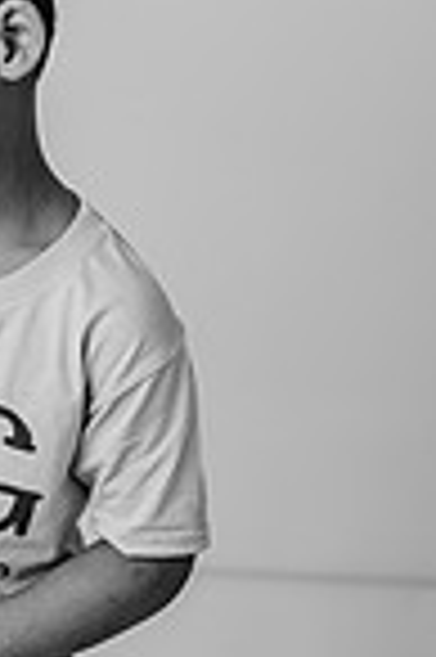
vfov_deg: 13.3
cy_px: 207
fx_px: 2804
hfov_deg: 8.8
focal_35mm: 154
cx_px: -117
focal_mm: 50
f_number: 2.2
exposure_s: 1/160
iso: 80
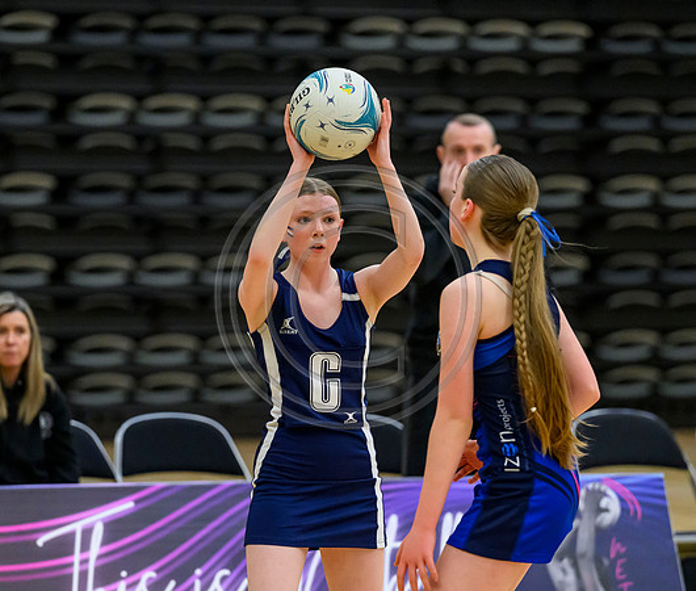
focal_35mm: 296
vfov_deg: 5.4
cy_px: 354
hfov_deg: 6.4
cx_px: 317
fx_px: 6248
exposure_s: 1/800
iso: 6400
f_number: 3.5
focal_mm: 200
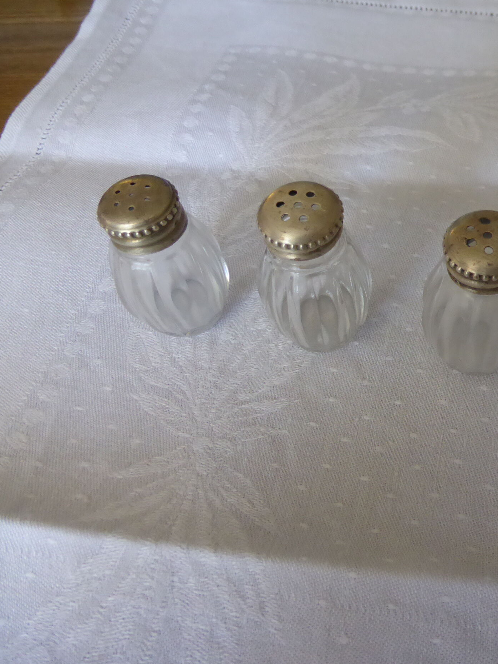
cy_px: 323
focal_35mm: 33
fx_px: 633
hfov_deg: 40.7
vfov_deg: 55.4
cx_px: 414
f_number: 3.3
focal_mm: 4.3
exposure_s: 1/30
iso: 400
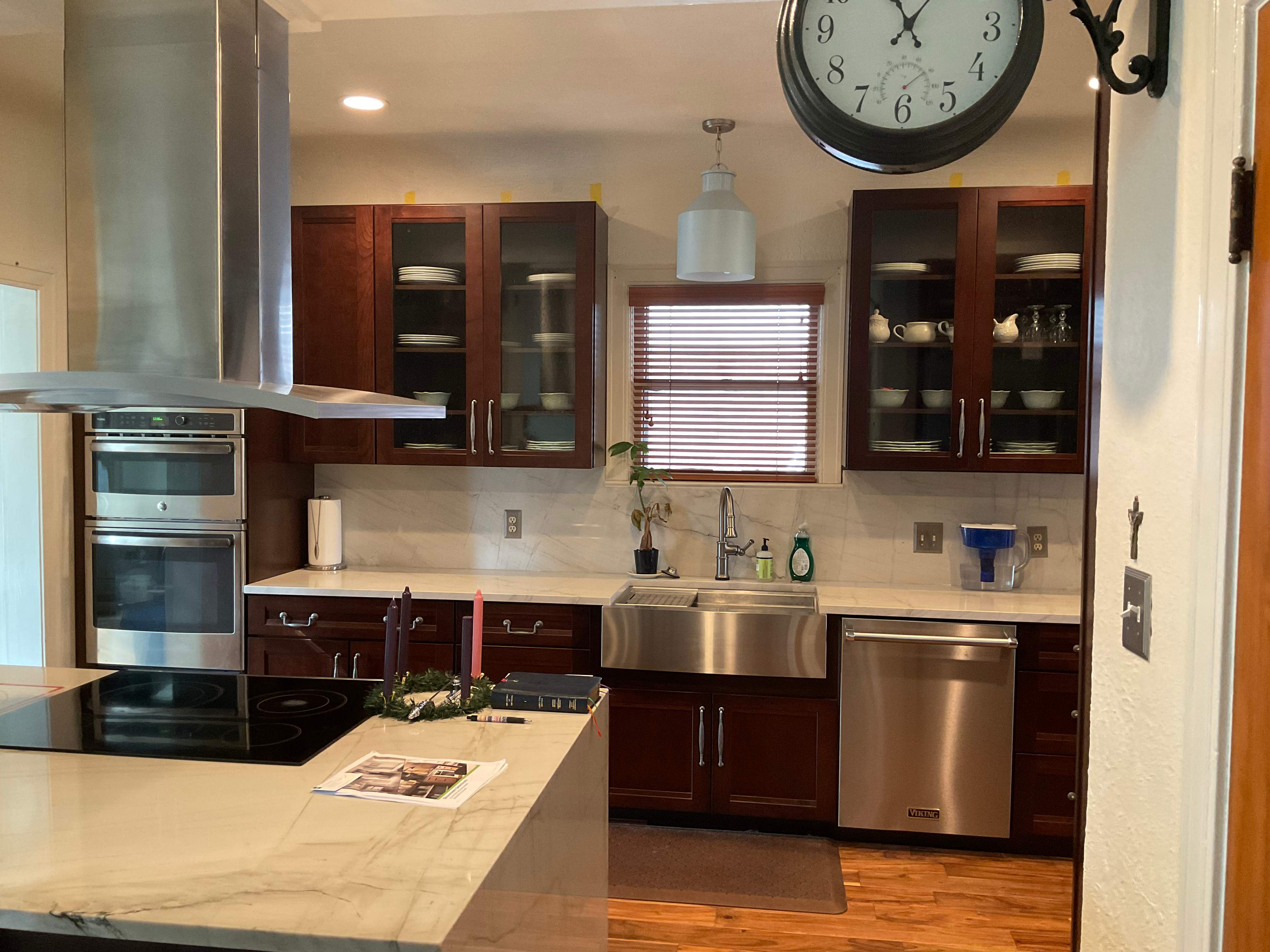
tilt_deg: -3.2
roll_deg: -0.4
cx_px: 635
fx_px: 1064
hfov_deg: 61.7
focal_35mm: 29
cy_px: 476
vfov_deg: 48.2
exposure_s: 1/40
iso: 250
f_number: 1.8
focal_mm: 3
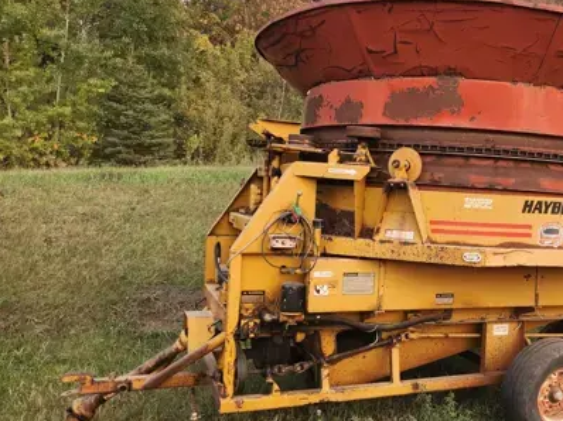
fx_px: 601
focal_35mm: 37
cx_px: 450
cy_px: 235
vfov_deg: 38.6
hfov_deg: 47.5
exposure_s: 1/180
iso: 40
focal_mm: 5.4
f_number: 1.8
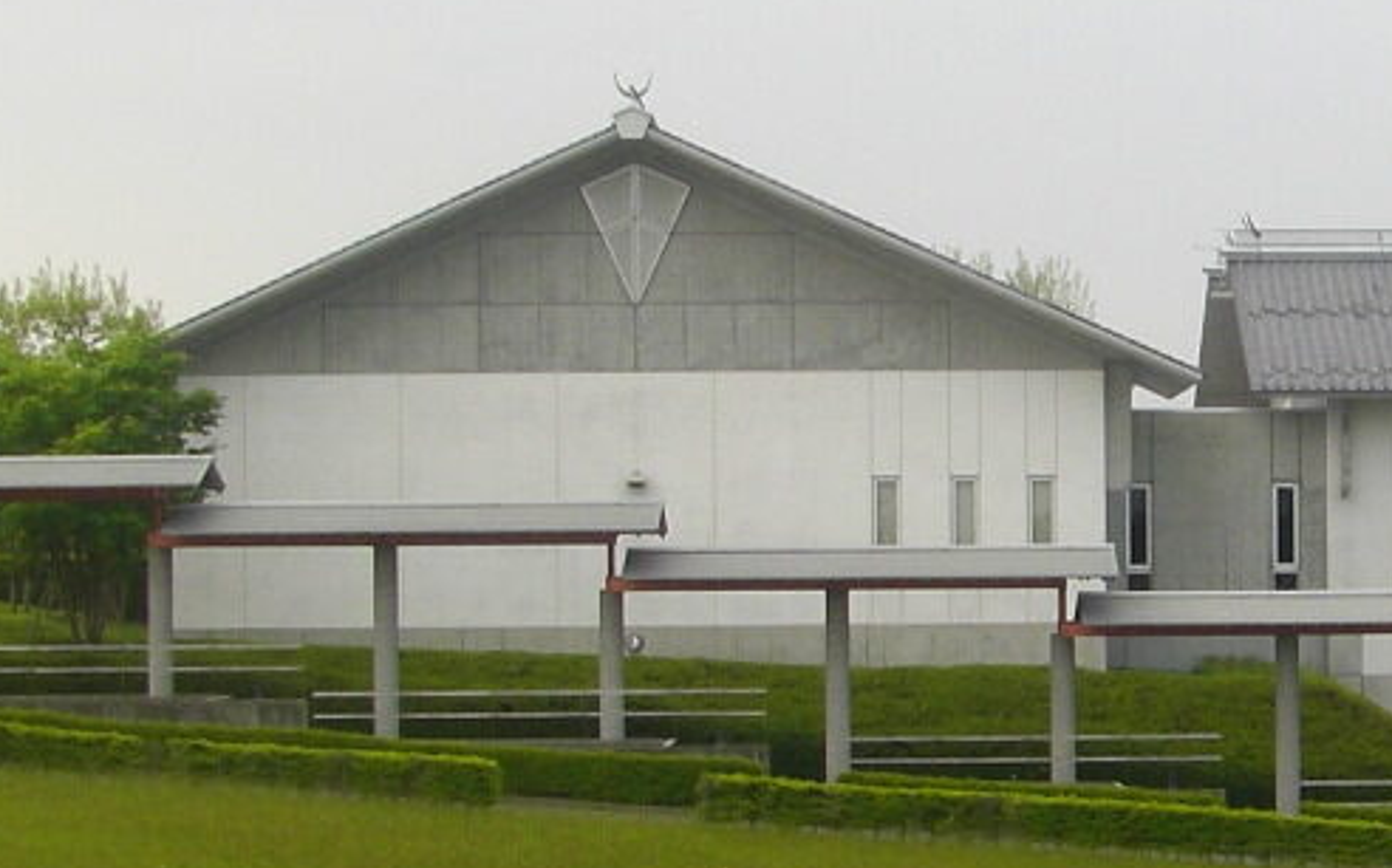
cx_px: 1384
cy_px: 549
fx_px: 4967
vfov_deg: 10.0
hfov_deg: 15.7
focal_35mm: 131
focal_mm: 6.3
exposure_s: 1/200
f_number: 4.6
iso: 50
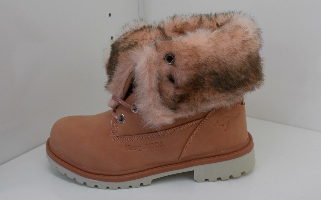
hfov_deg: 47.2
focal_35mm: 42
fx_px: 367
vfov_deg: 30.5
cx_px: 160
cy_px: 106
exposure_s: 1/80
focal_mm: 6.9
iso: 80
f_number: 3.9
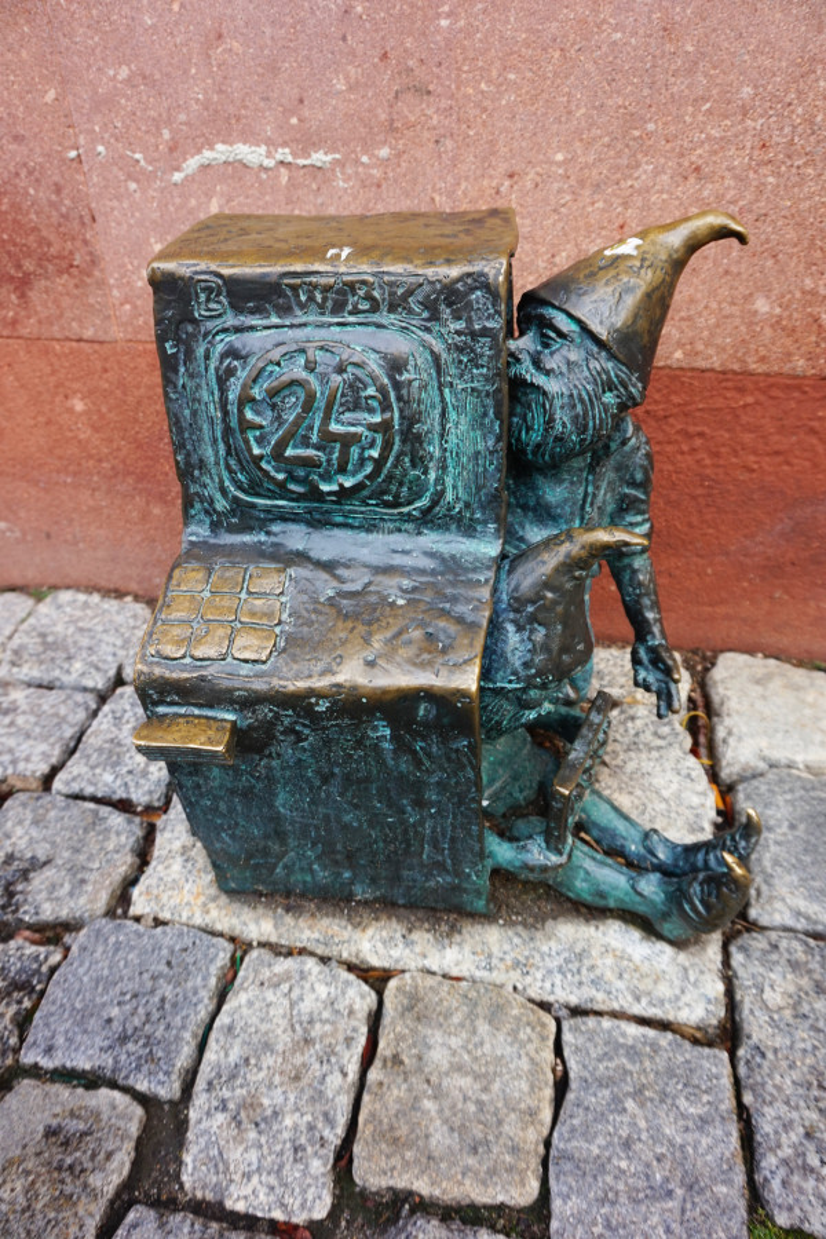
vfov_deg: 73.7
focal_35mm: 24
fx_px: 826
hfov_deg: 53.1
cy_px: 620
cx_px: 413
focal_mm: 16
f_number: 4
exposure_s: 1/60
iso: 160
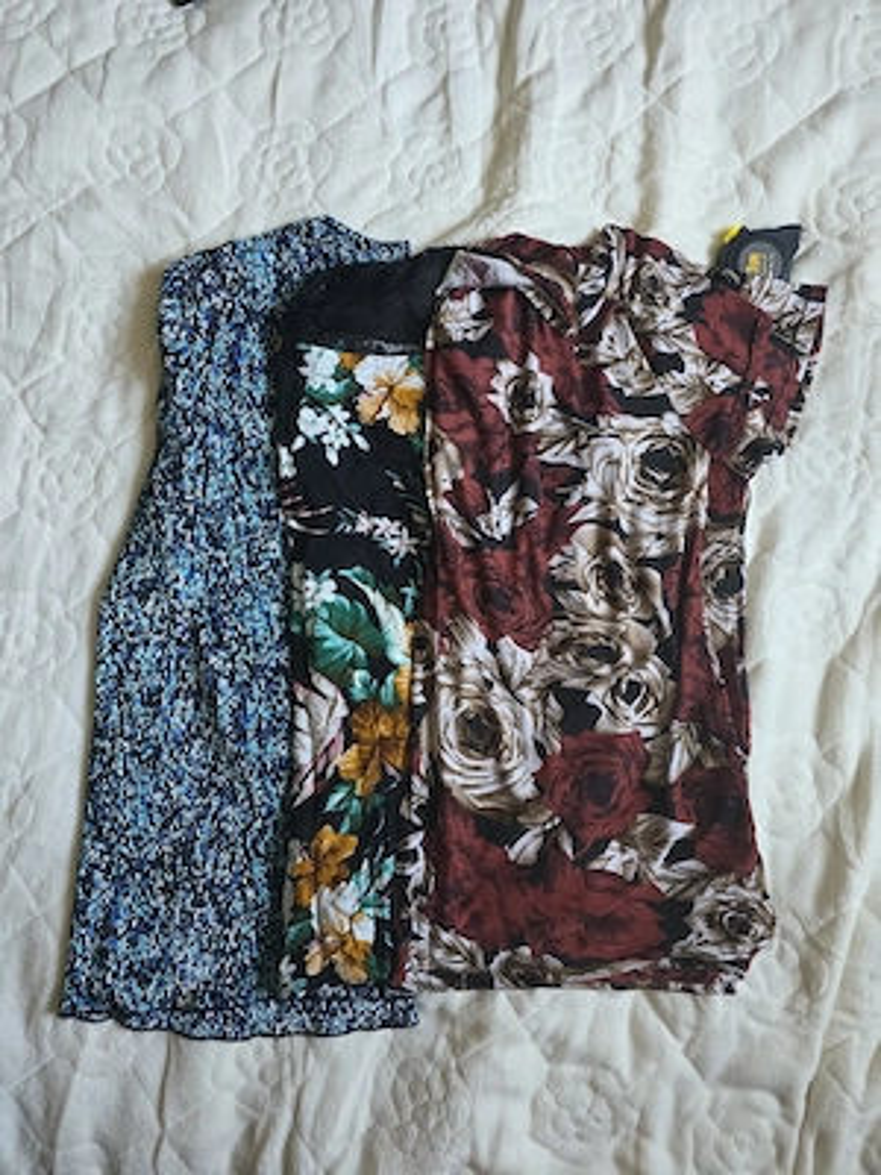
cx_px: 440
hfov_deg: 58.9
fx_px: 780
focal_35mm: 23
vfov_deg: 73.9
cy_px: 588
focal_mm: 6.3
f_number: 1.7
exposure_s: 1/101
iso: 640
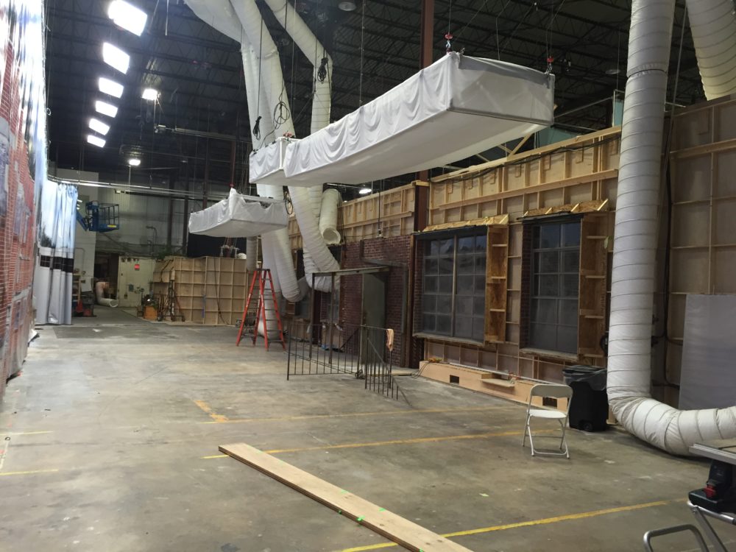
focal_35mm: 29
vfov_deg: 48.2
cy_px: 276
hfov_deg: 61.7
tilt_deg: +1.6
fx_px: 617
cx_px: 368
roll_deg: -2.6
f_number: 2.2
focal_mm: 4.15
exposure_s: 1/30
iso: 100
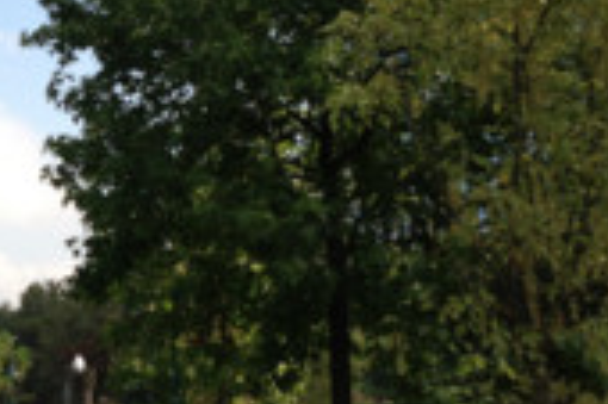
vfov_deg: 15.0
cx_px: -175
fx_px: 1535
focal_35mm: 91
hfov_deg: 20.5
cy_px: 222
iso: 50
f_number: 2.4
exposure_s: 1/889
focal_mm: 4.13
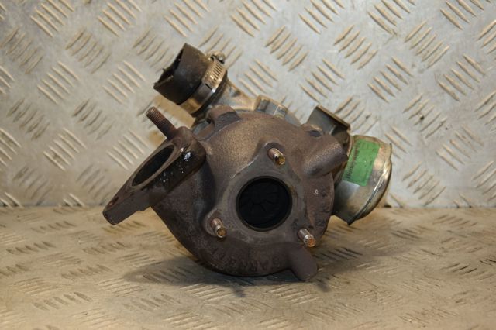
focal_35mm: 75
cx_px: 248
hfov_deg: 27.0
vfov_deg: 18.2
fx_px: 1033
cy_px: 165
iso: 800
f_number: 5
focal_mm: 50
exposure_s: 1/160
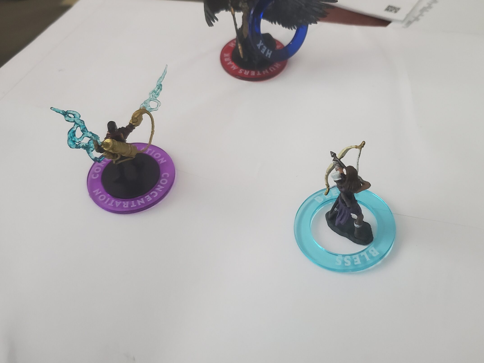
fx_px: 433
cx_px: 256
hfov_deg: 58.3
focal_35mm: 31
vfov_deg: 45.3
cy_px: 154
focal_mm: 4.3
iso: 320
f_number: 1.5
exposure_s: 1/40
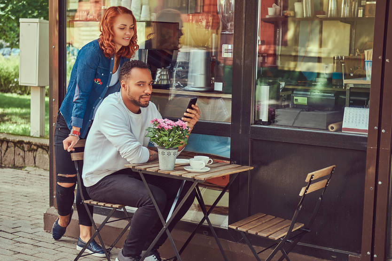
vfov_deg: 20.9
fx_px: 708
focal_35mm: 65
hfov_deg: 30.9
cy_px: 136
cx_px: 161
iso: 500
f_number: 2
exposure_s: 1/1000
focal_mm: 35
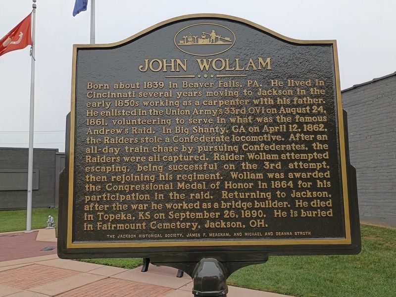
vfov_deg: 48.2
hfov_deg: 61.7
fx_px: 332
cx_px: 198
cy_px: 148
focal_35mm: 29
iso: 100
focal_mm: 4.27
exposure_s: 1/521
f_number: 1.8
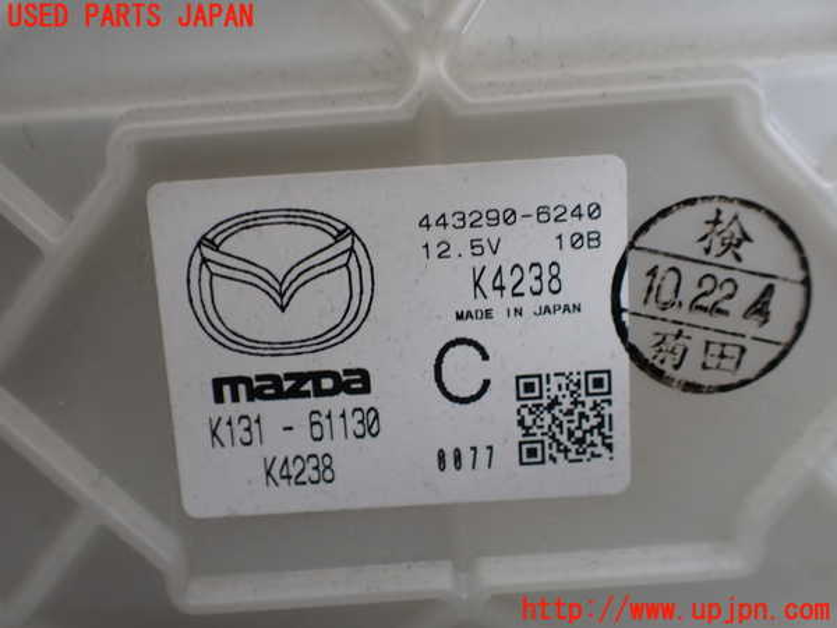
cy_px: 314
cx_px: 418
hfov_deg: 60.0
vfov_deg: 46.8
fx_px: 725
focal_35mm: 30
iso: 200
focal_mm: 5.4
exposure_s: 1/125
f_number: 2.3
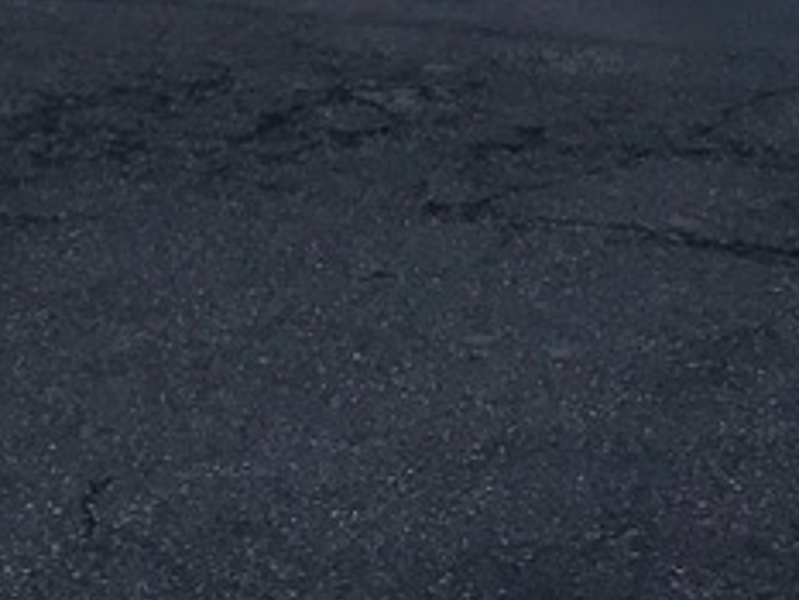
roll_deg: -1.6
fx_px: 3325
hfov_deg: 13.5
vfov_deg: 9.1
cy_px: -929
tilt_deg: +6.0
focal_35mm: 144
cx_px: -48
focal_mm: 3.99
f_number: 1.8
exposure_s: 1/4566
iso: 20
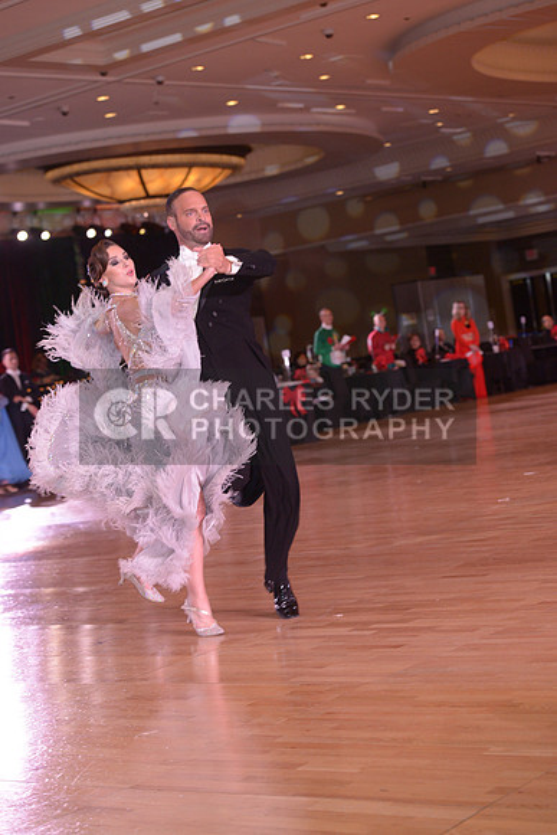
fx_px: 1623
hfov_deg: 19.5
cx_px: 278
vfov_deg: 28.8
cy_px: 418
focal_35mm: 70
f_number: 4.5
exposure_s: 1/200
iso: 1250
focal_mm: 70
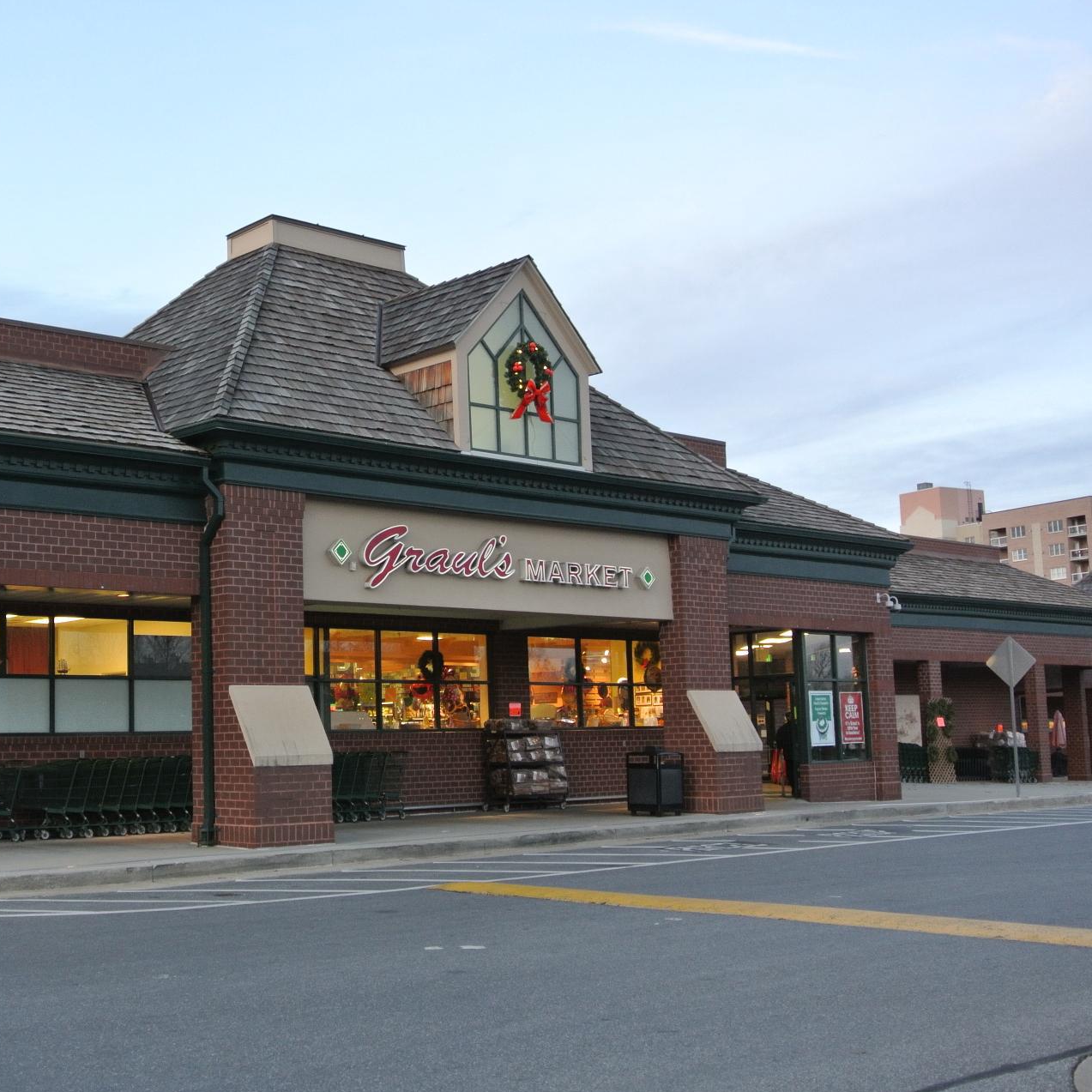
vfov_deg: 38.3
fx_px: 1570
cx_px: 323
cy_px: 548
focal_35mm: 44
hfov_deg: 37.7
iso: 400
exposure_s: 1/60
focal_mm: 12.7
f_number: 3.8
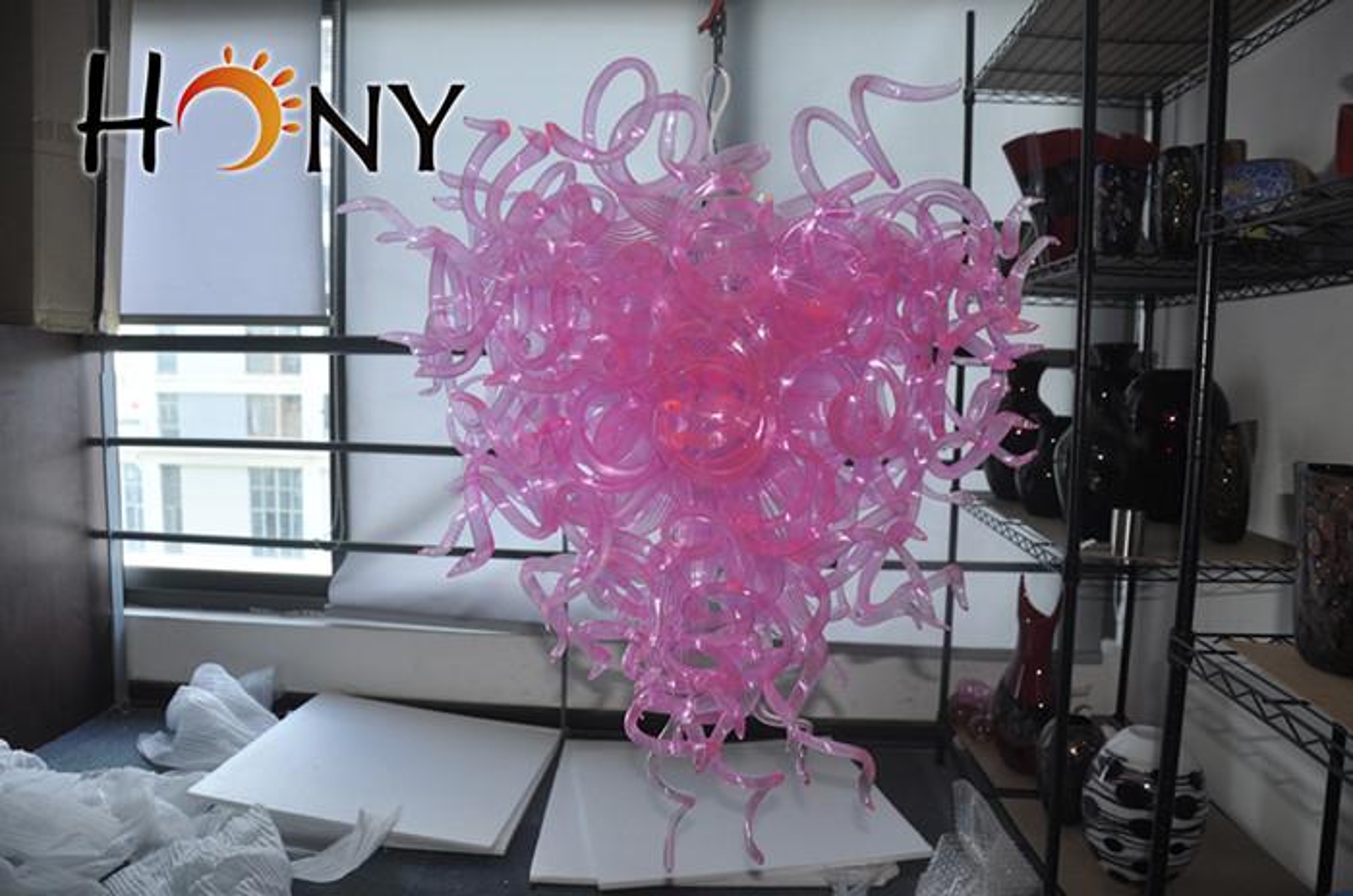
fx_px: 1013
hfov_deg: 67.5
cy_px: 448
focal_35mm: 27
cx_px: 676
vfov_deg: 47.8
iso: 450
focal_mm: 18
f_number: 3.5
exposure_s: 1/125
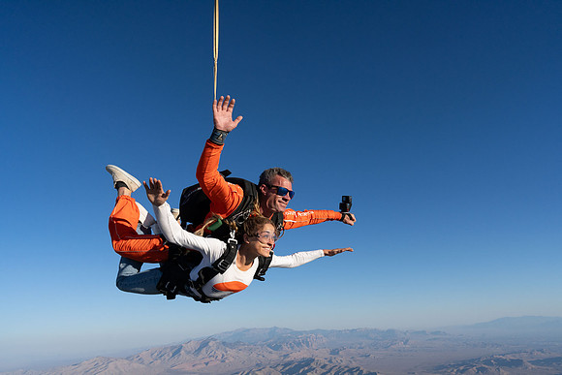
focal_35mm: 24
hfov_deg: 73.7
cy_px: 188
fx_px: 375
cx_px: 281
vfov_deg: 53.2
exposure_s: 1/2000
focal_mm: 24
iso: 800
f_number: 9
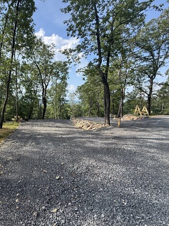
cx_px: 31
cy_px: 113
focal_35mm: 19
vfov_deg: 84.7
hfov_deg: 62.2
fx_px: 124
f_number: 2.2
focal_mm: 2.22
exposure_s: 1/569
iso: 64
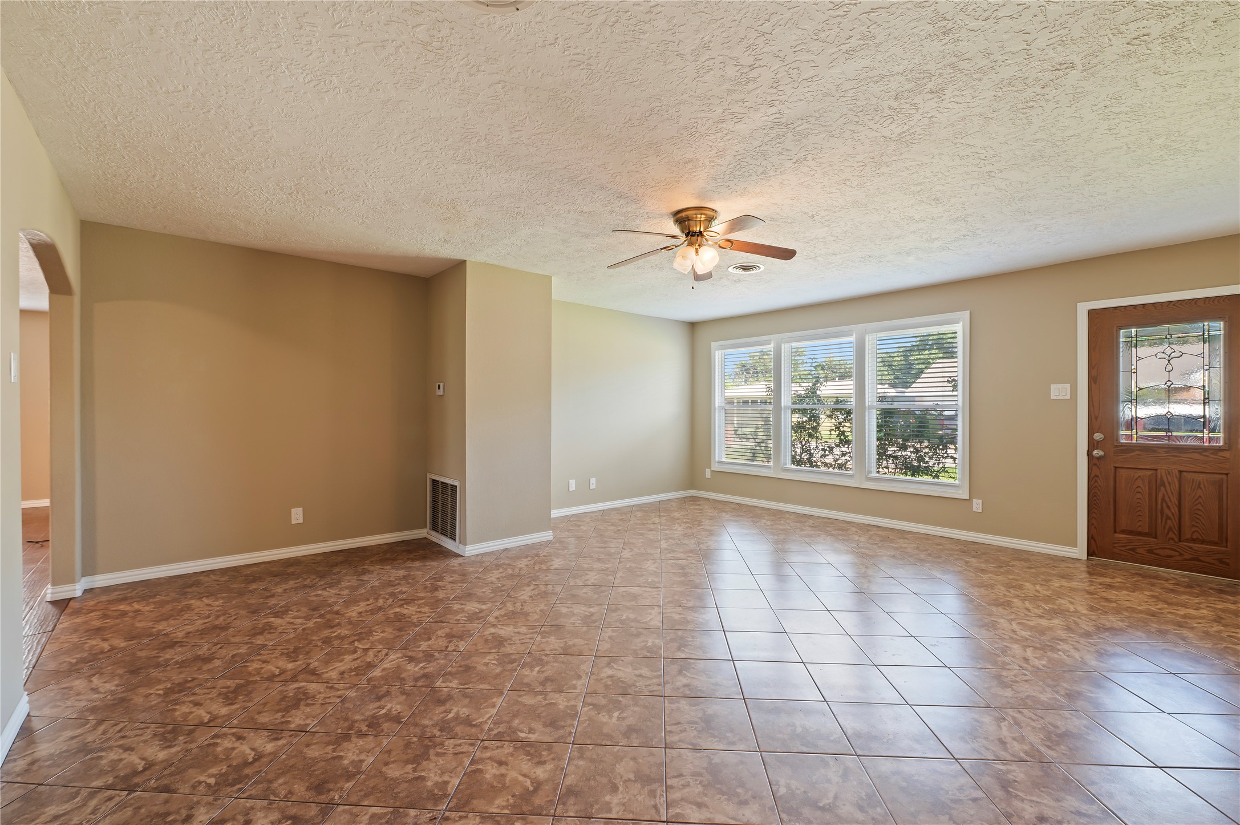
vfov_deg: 77.2
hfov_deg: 100.4
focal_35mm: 15
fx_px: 516
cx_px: 620
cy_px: 412
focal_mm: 15
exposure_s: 1/1.25
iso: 125
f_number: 6.3
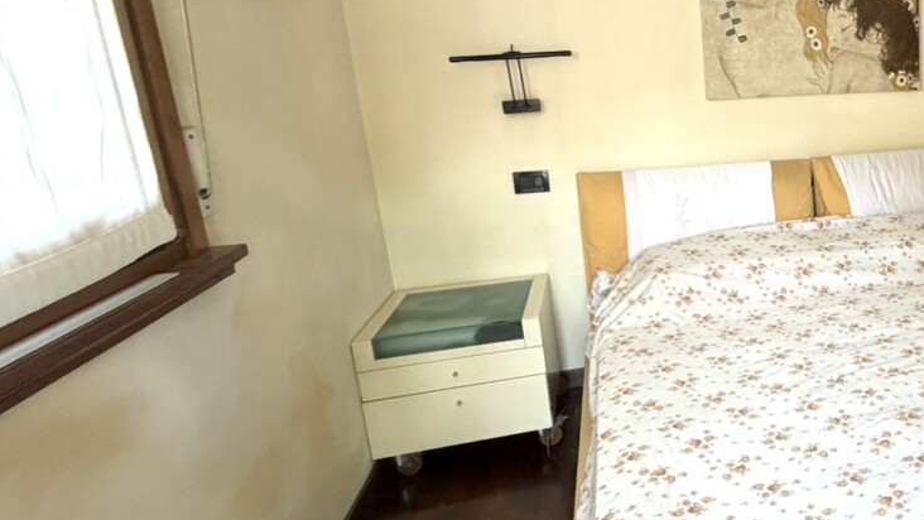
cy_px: 210
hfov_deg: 54.1
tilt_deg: -11.1
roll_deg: +1.1
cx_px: 867
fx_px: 735
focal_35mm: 30
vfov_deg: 38.8
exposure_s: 1/121
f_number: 2.2
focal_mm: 2.22
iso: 320
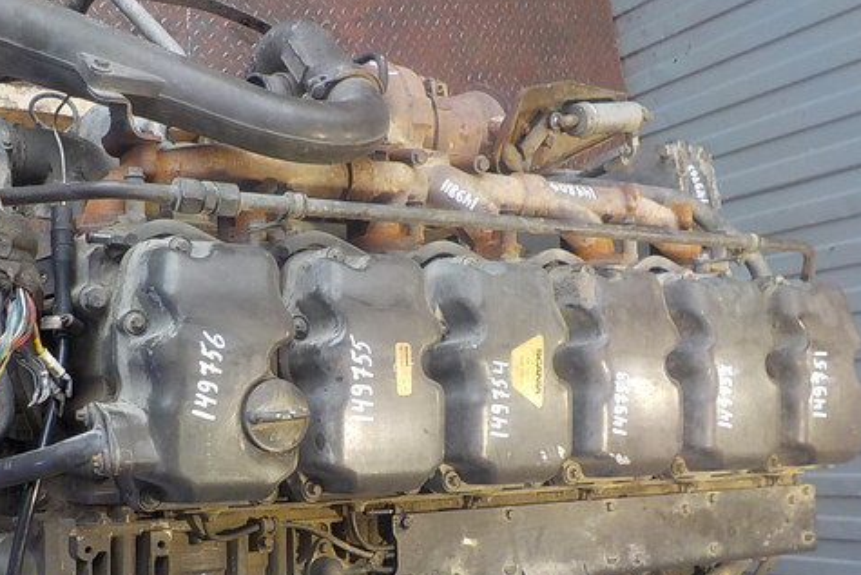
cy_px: 368
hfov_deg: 46.0
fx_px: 1005
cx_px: 324
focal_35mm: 42
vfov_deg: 31.7
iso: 125
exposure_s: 1/30
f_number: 3.3
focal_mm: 4.1
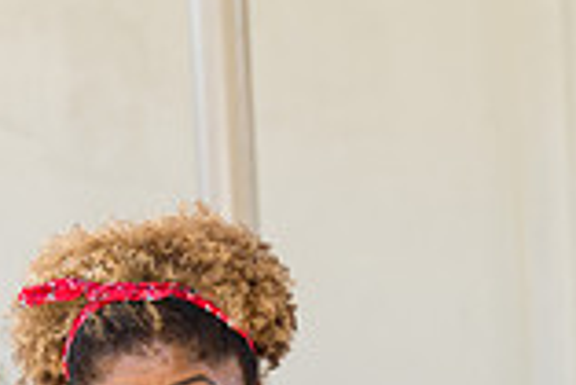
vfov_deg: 6.4
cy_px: 666
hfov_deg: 9.8
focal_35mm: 210
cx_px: 268
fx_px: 3363
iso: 100
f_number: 4
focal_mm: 57
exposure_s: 1/160
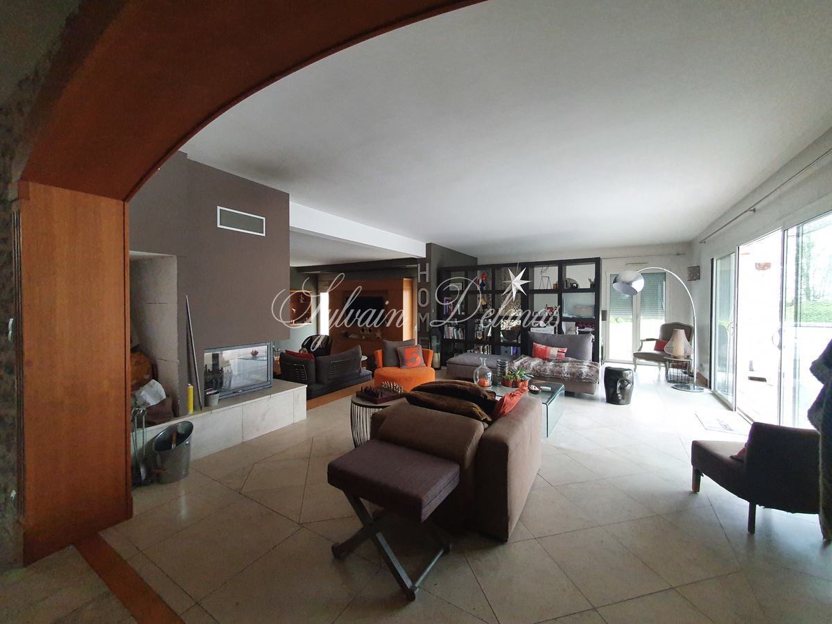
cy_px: 312
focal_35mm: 13
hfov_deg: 106.2
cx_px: 416
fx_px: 312
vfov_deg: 89.9
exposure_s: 1/50
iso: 320
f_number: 2.2
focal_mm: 1.8
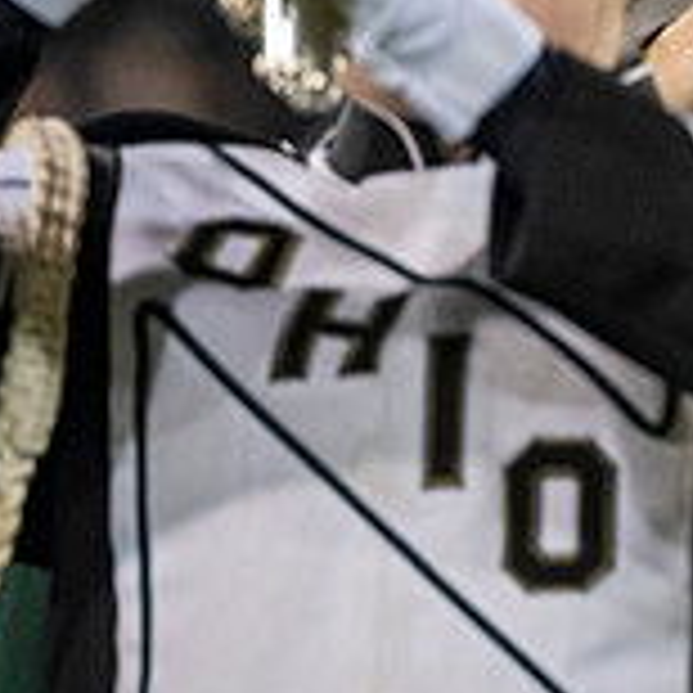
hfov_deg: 1.8
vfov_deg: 1.8
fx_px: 21789
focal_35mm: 962
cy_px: -148
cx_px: 1210
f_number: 2.8
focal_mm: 200
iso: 1250
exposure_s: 1/500
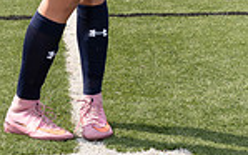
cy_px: -183
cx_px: 77
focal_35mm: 163
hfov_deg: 12.8
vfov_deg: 7.6
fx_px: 1101
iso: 100
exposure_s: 1/250
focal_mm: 53
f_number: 8
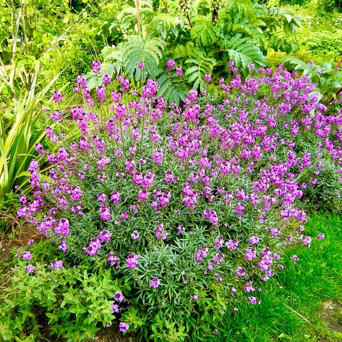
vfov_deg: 46.0
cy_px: 170
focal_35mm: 36
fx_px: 402
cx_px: 165
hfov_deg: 46.0
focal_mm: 5.4
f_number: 3.5
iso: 160
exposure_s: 1/110
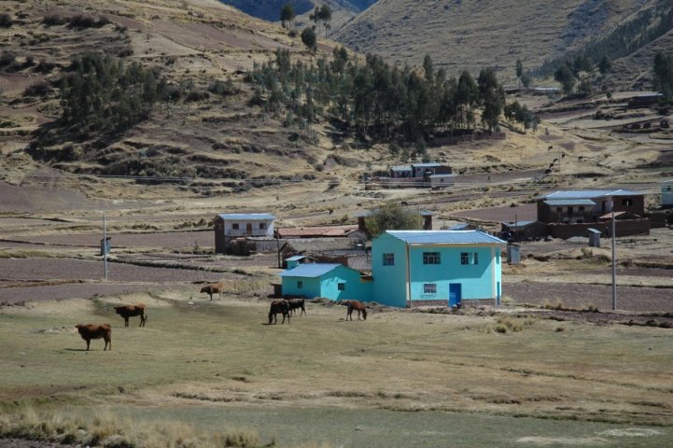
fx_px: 1570
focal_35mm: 84
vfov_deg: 16.2
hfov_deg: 24.2
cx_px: 336
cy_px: 224
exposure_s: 1/800
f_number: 4.5
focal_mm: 56
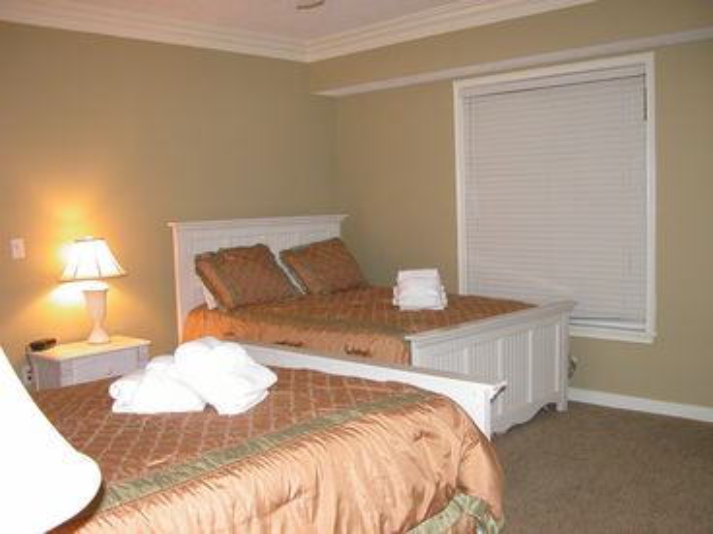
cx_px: 356
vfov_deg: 40.7
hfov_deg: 52.6
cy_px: 267
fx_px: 721
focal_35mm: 35
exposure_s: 1/60
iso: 400
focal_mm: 8.9
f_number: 2.8
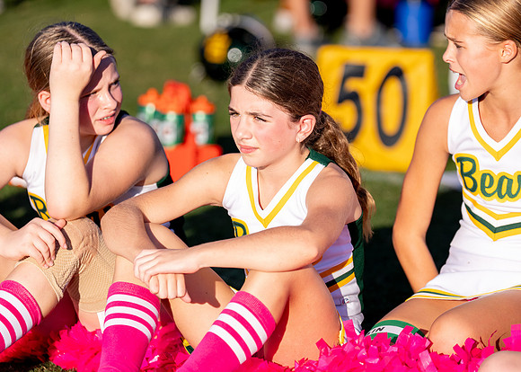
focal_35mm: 197
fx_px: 2917
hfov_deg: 10.2
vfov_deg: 7.3
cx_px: 269
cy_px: 153
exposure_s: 1/8000
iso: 500
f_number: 2.8
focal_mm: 157
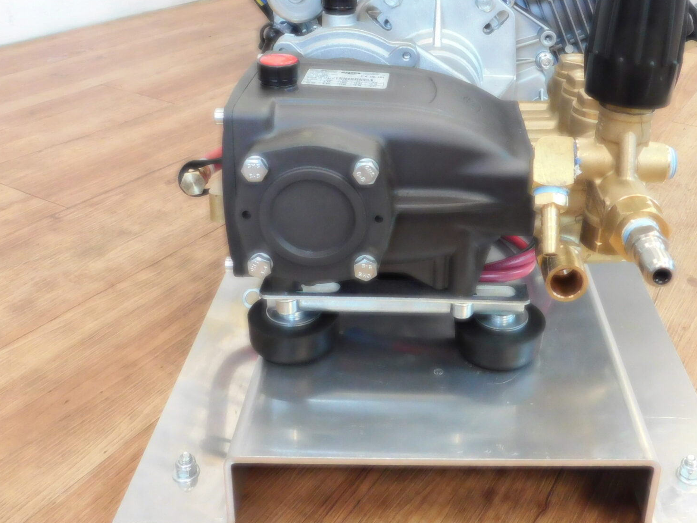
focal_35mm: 40
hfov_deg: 46.1
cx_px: 460
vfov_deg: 35.1
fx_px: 805
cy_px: 126
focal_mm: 4
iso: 400
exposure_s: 1/30
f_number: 3
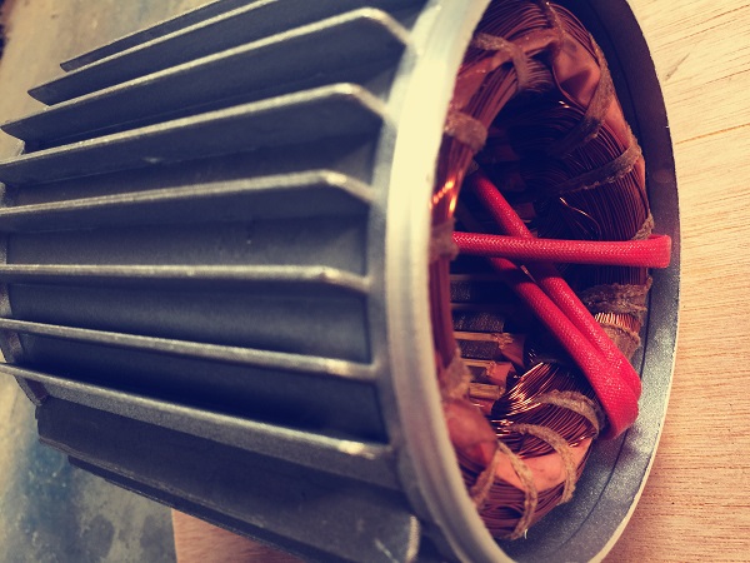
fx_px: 628
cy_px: 282
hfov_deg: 61.7
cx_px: 375
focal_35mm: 29
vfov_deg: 48.2
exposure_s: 1/15
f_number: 2.2
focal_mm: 4.15
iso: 32
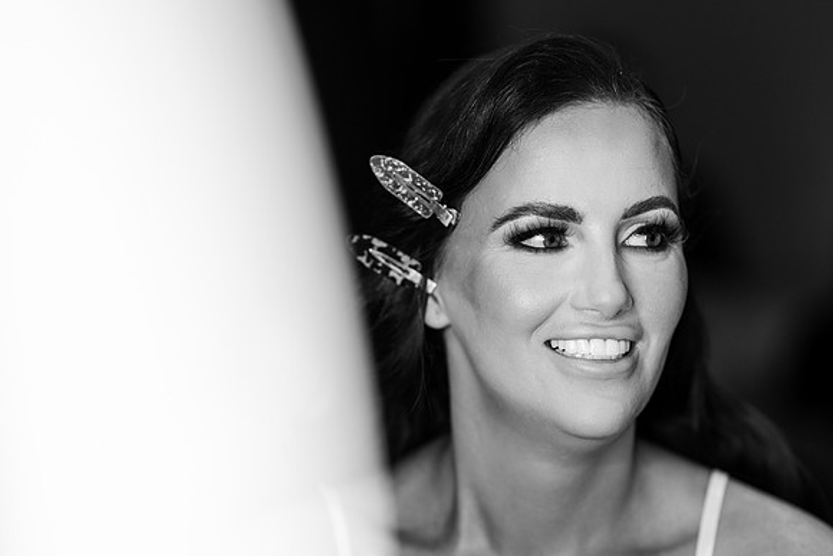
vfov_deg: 12.2
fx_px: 2598
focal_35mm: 112
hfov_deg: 18.2
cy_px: 284
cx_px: 355
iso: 400
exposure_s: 1/200
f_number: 2
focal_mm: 85
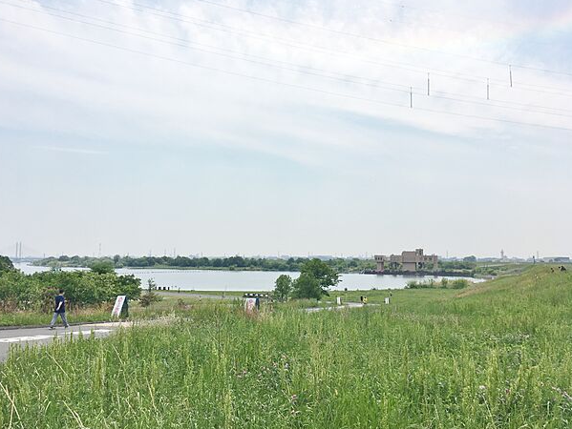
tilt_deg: +3.5
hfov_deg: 59.9
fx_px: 496
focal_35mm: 30
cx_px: 283
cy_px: 214
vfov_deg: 46.8
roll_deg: +0.0
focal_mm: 4.15
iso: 25
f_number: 2.2
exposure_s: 1/3846
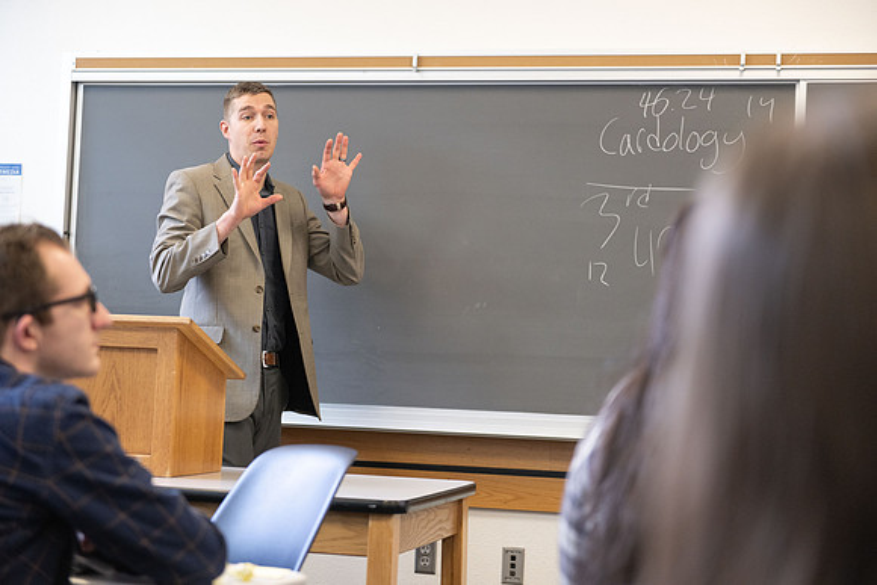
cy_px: 292
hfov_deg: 28.8
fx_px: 1706
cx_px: 438
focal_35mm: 70
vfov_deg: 19.5
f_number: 2.8
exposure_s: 1/200
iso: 1250
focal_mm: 70
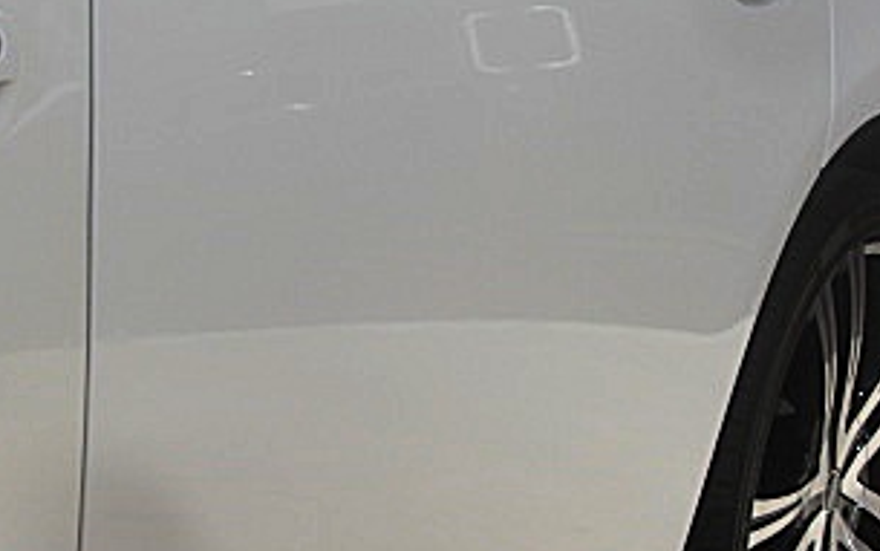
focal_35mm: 80
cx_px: 387
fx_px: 1920
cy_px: 398
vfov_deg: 16.3
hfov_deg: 25.8
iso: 50
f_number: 7.9
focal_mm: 6.3
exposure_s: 1/125
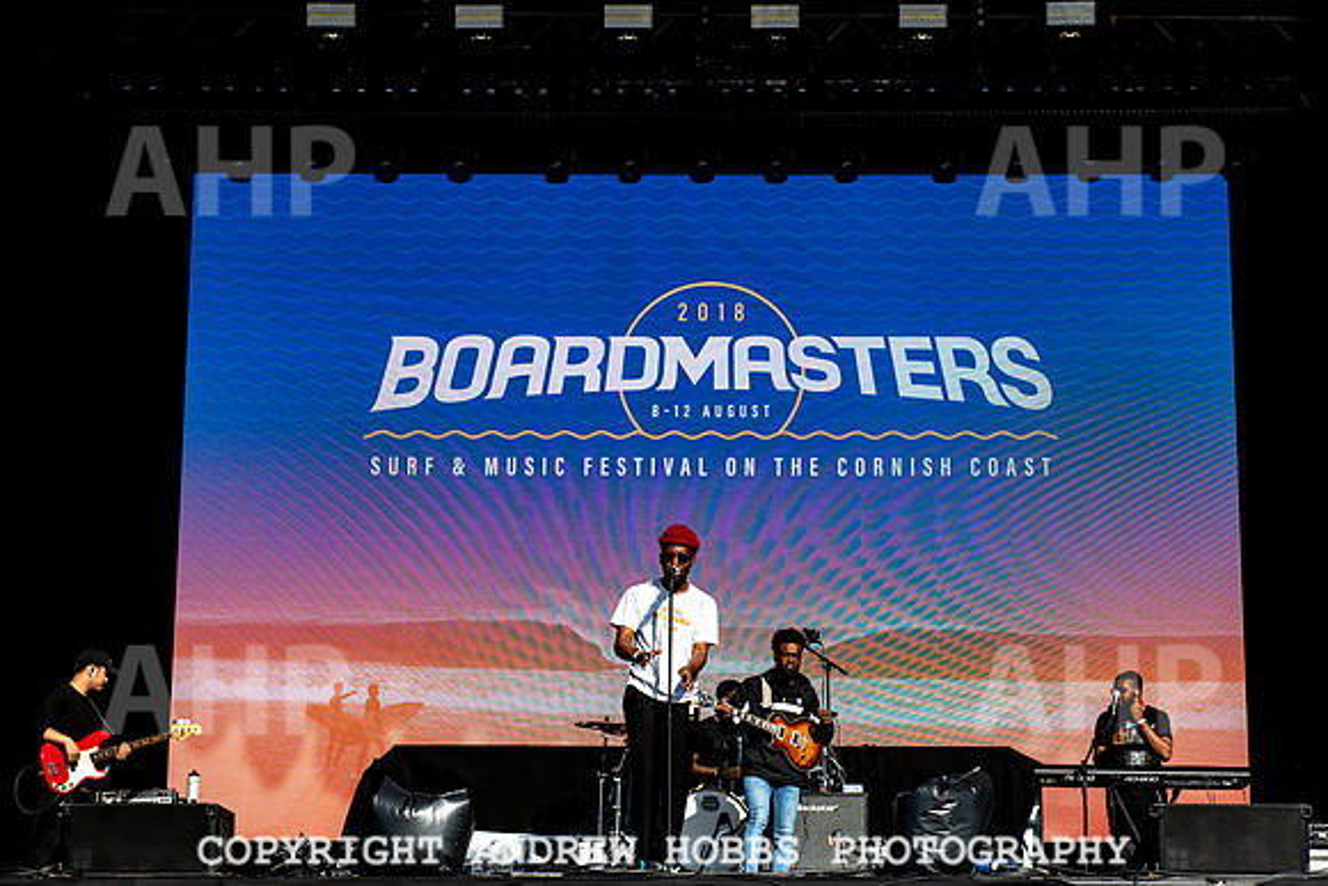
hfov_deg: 26.0
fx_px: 2870
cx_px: 728
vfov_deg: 17.6
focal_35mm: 78
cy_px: 445
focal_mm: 70
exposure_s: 1/500
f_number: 5.6
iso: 80
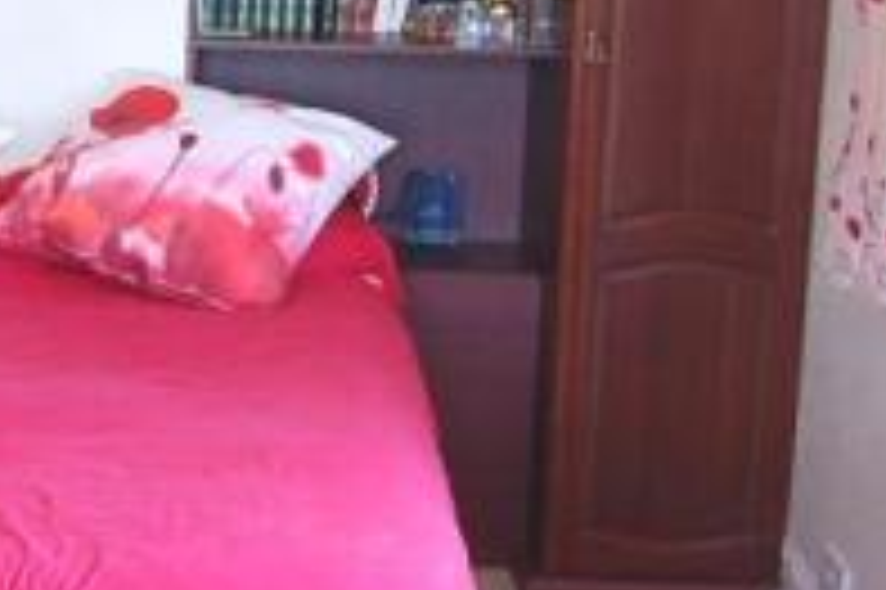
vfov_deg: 15.1
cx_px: 58
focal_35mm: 90
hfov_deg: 22.0
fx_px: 2213
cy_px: 185
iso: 400
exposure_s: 1/50
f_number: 3.5
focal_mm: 18
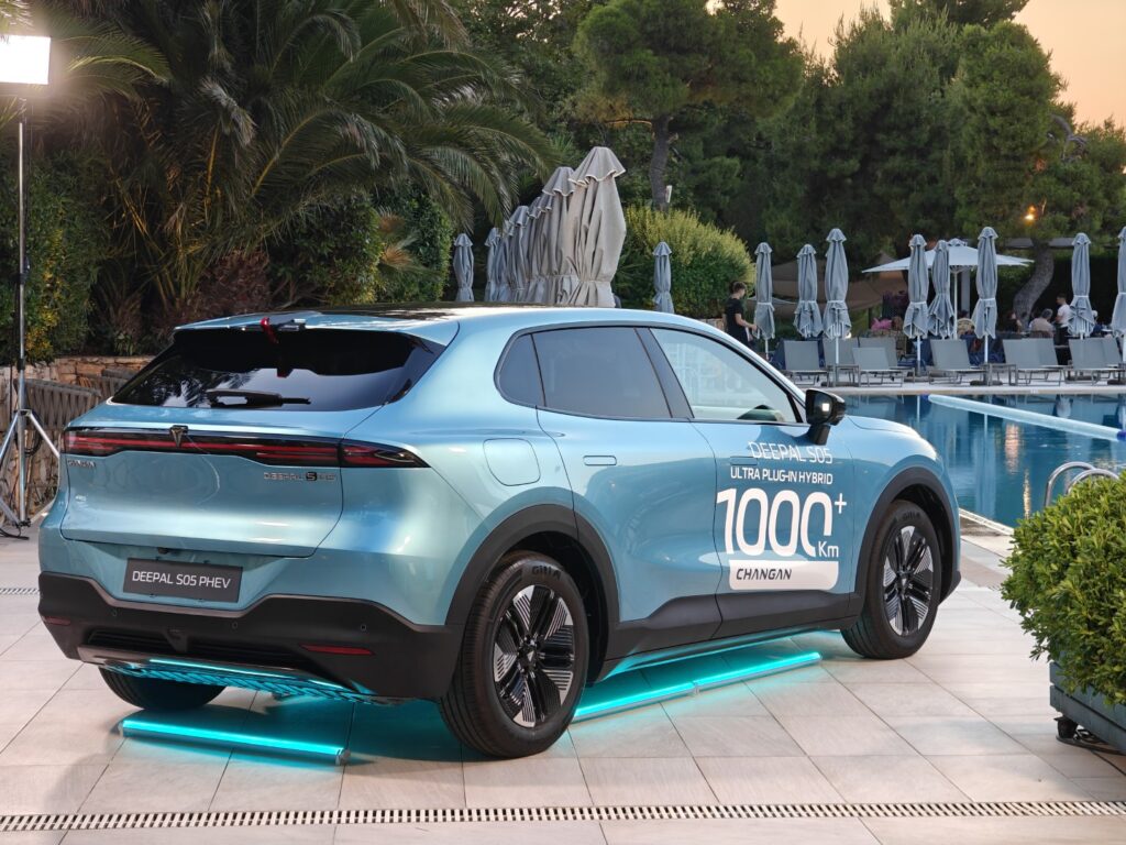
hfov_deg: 27.8
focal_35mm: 70
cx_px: 563
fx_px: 2277
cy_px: 422
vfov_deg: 21.0
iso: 160
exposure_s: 1/88
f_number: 2.6
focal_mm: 13.3
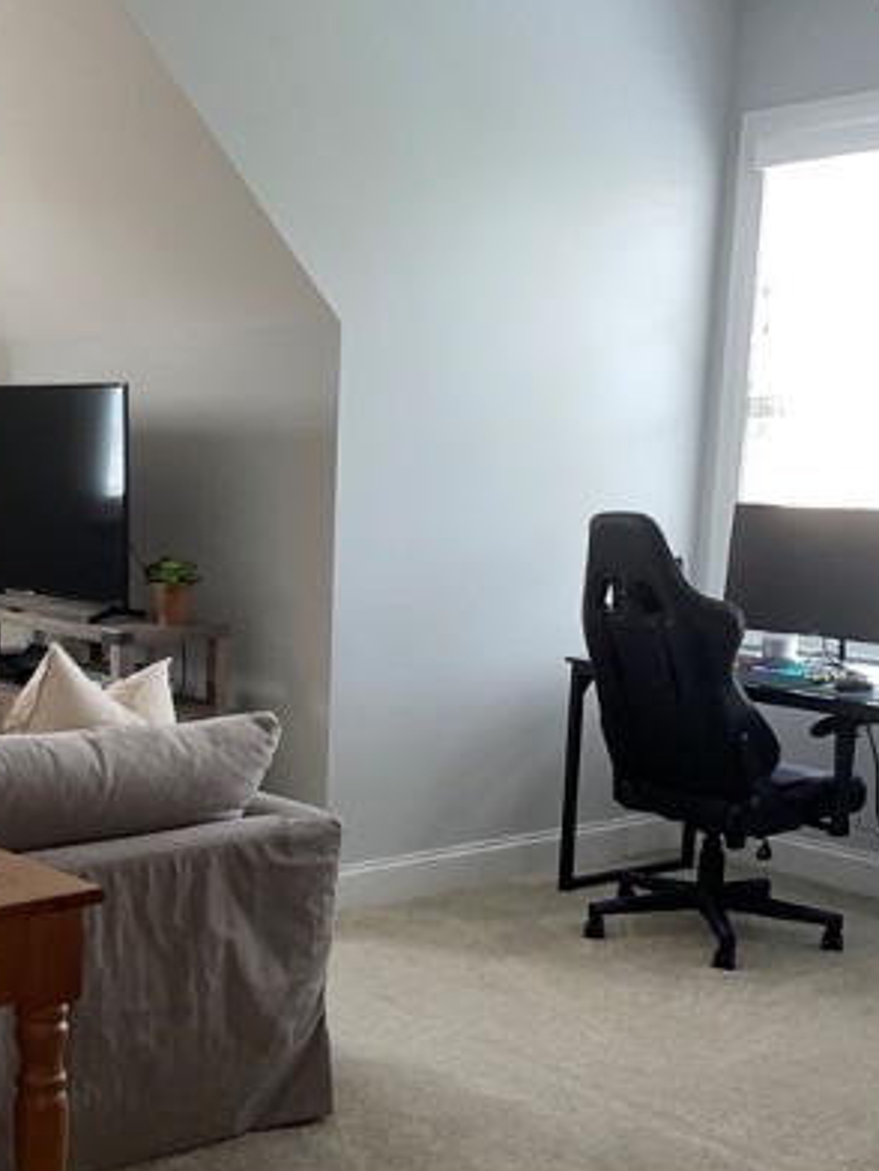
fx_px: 1727
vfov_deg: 37.0
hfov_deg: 27.9
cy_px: 801
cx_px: 149
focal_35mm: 51
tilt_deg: -12.5
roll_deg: -0.3
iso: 64
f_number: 1.6
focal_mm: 4.2
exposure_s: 1/30
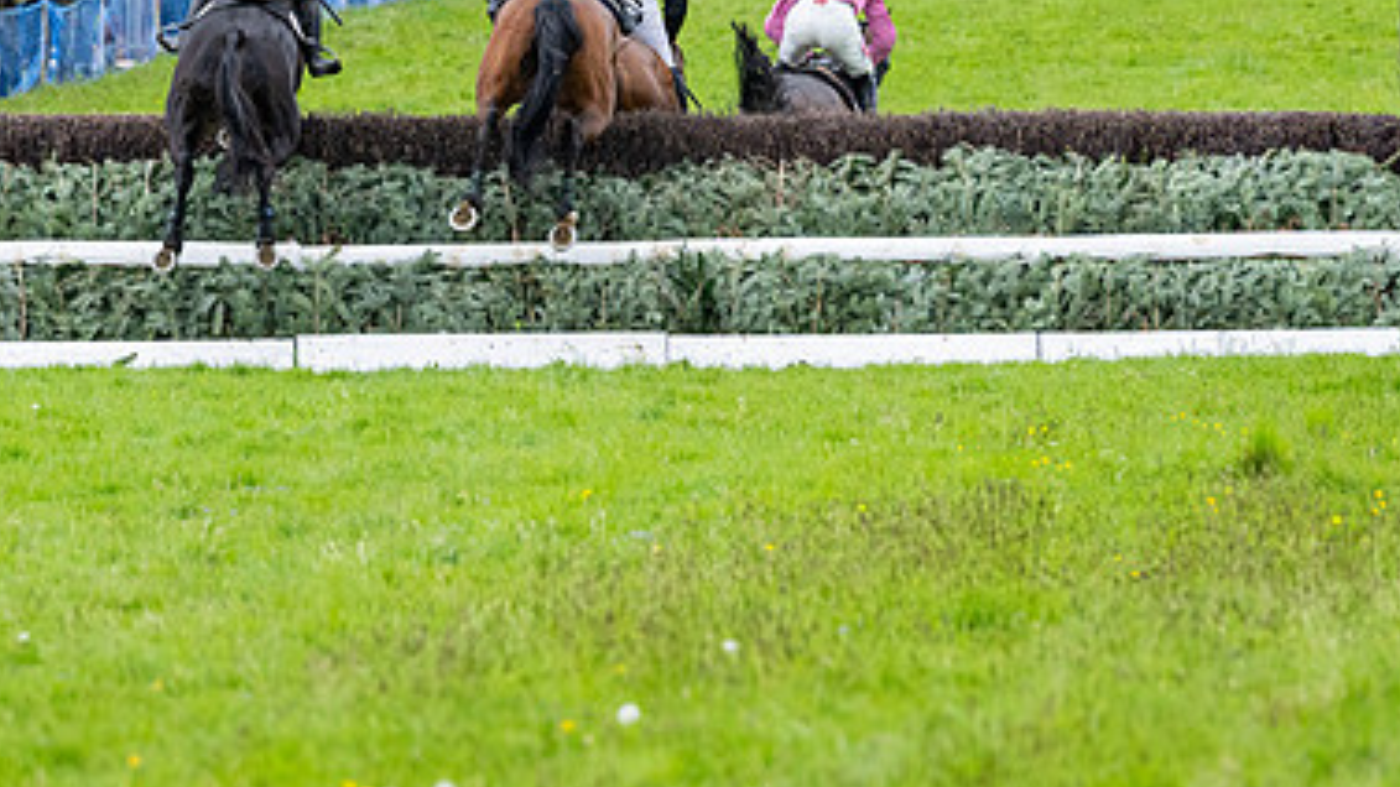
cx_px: 553
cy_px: 52
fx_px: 15776
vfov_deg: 2.9
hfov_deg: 5.1
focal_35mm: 425
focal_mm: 200
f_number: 4
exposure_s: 1/1600
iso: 1000
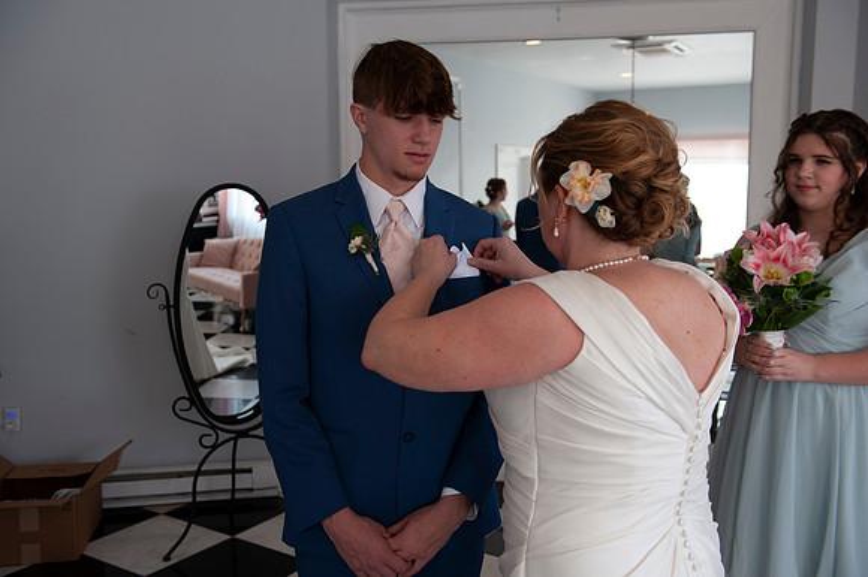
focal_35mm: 36
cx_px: 434
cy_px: 288
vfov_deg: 36.8
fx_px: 867
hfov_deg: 53.2
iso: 125
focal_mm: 36
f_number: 4.5
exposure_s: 1/80
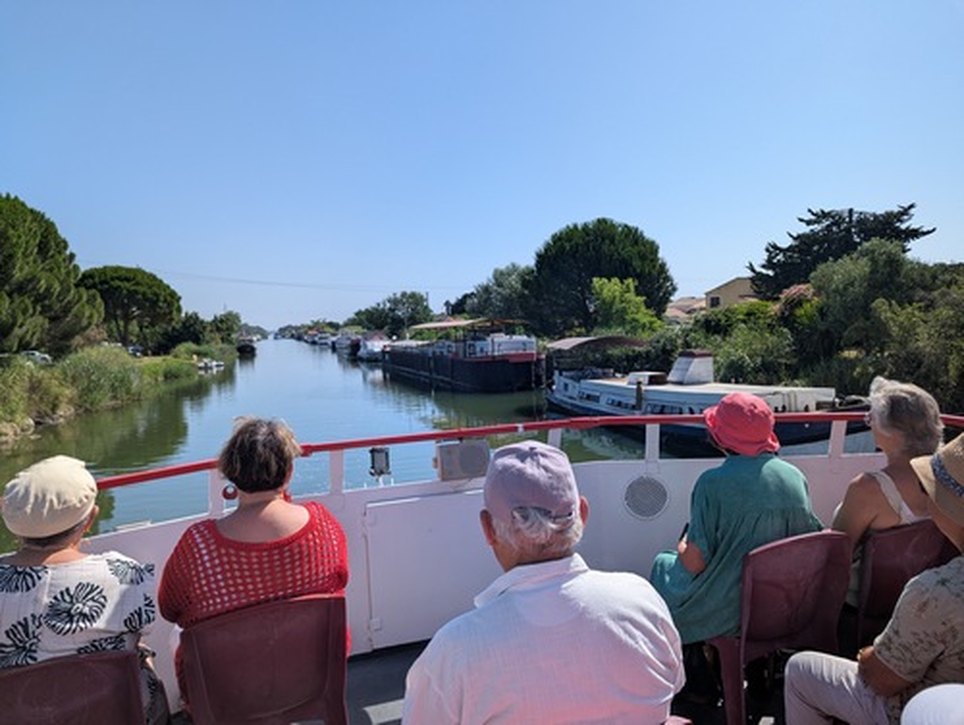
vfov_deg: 56.9
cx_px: 482
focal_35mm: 24
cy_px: 362
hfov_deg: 71.5
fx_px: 669
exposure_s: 1/2137
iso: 46
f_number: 1.85
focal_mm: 6.81
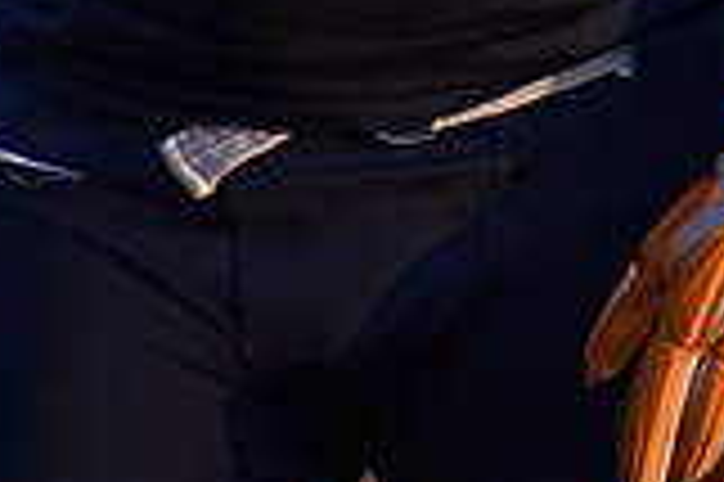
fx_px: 27202
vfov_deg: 1.0
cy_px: -739
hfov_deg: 1.5
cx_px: 223
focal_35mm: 1354
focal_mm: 250
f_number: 6
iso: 800
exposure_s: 1/800
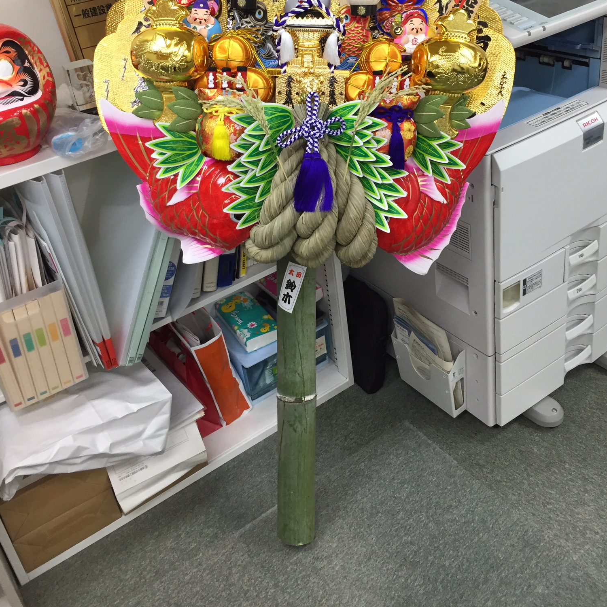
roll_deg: +8.0
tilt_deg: -27.5
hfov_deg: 47.2
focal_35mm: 35
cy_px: 195
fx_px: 694
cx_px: 308
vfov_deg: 46.4
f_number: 2.2
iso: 40
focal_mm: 4.15
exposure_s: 1/30
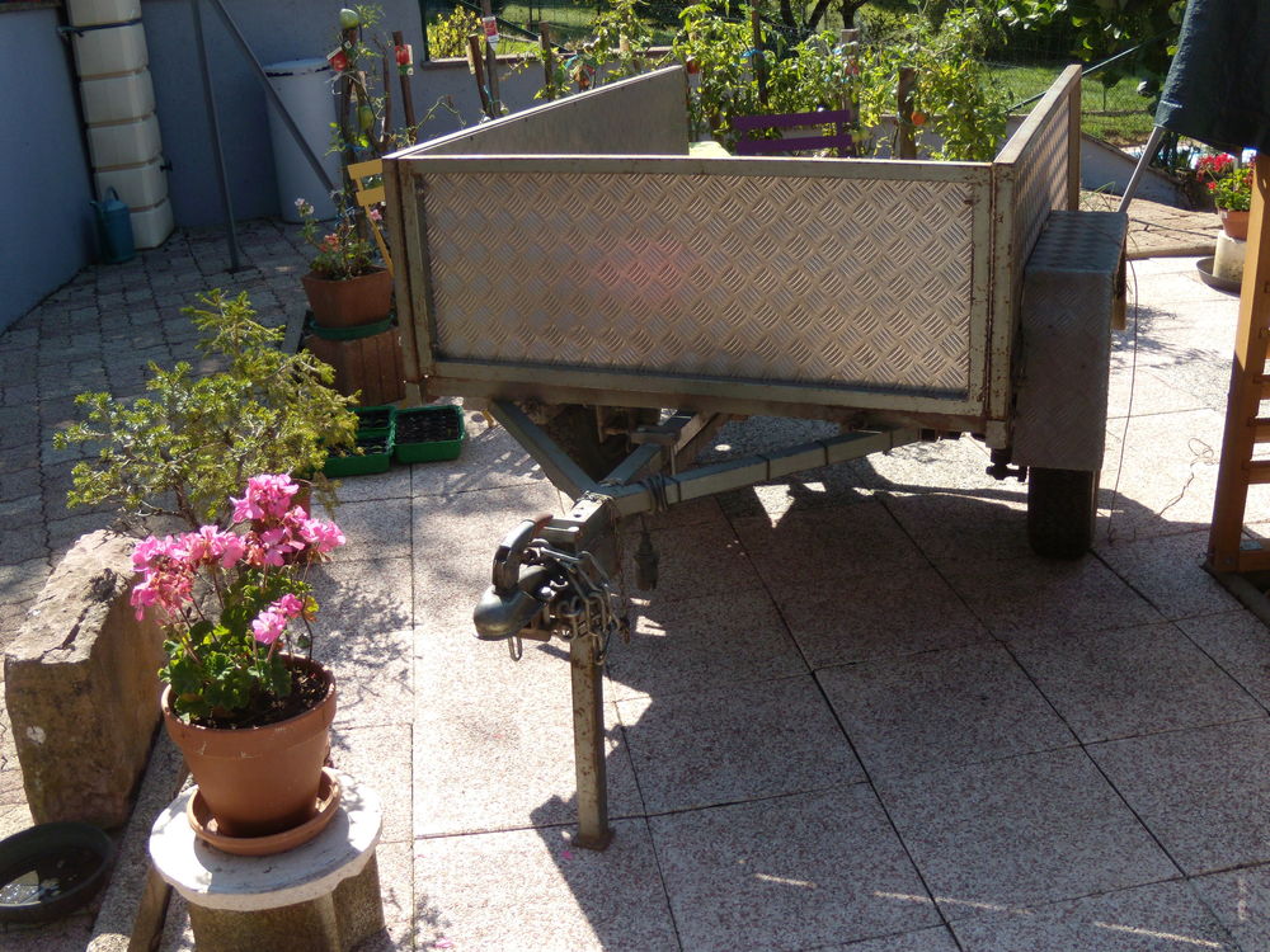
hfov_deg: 51.4
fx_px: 1321
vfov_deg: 39.7
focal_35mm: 36
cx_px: 635
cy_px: 476
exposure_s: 1/400
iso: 80
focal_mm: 6.4
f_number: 3.6
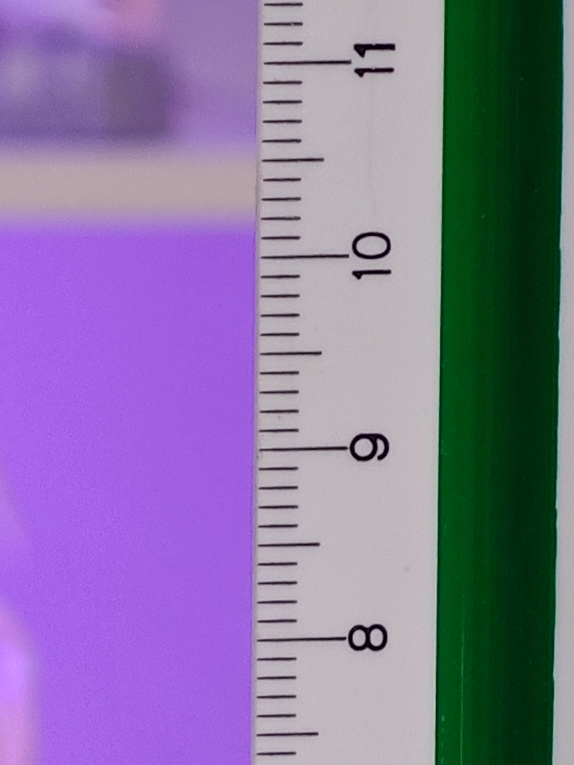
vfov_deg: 5.6
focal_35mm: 355
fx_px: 7849
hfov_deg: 4.2
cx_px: -393
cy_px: 969
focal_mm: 7.48
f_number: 2.4
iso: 400
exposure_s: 1/20.7
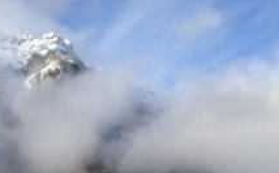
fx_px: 812
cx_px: 37
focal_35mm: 107
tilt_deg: +7.4
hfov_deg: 19.2
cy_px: 233
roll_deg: +0.2
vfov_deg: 11.8
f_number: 2.4
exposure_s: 1/1427
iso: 50
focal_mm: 4.12
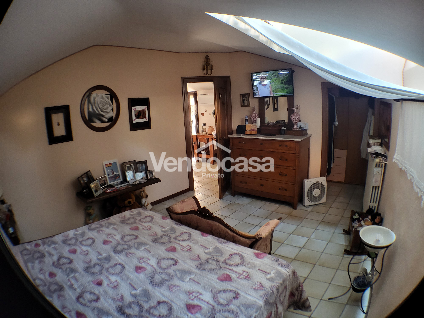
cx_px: 212
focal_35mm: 26
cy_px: 159
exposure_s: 1/33
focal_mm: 4.25
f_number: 1.8
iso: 640
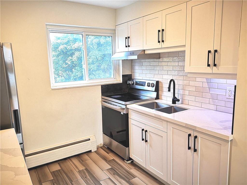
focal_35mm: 27
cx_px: 124
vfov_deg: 51.4
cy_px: 92
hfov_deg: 65.3
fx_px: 193
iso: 100
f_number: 1.8
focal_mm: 3.95
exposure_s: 3
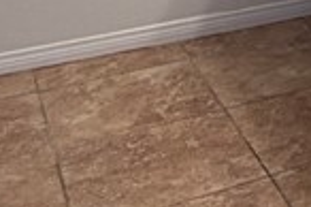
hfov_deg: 16.2
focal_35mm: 102
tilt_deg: +0.6
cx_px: 594
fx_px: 880
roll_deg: -1.3
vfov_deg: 11.0
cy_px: -309
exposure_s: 1/120
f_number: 2.2
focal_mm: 2.22
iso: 64
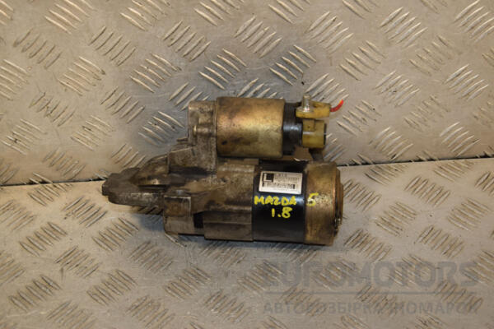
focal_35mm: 72
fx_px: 988
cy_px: 164
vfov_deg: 18.9
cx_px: 247
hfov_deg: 28.1
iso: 800
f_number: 6.3
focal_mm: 48
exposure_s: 1/200
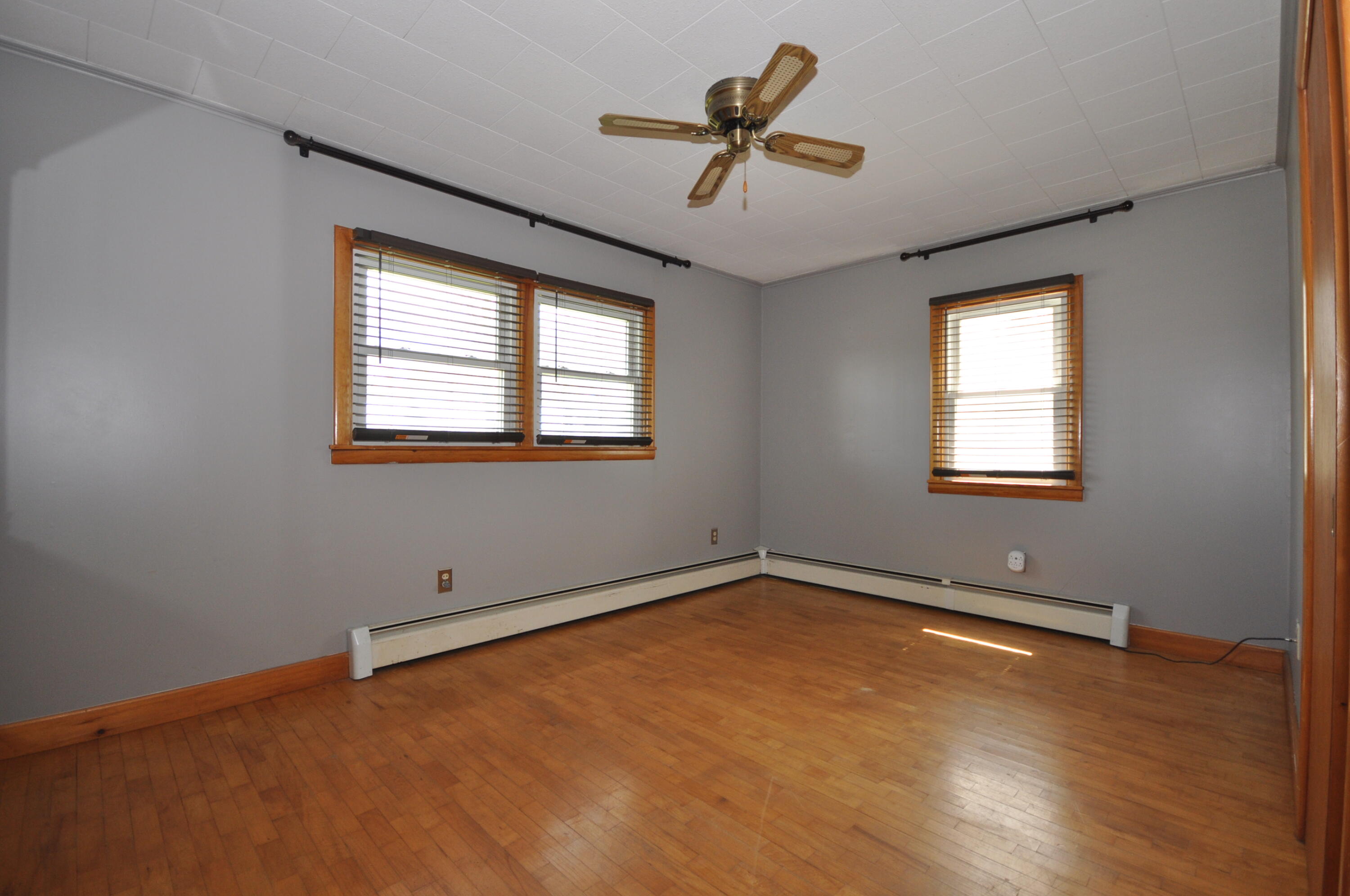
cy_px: 448
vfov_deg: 77.2
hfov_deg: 100.5
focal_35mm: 15
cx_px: 675
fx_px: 562
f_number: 4
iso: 450
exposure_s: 1/60
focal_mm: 10
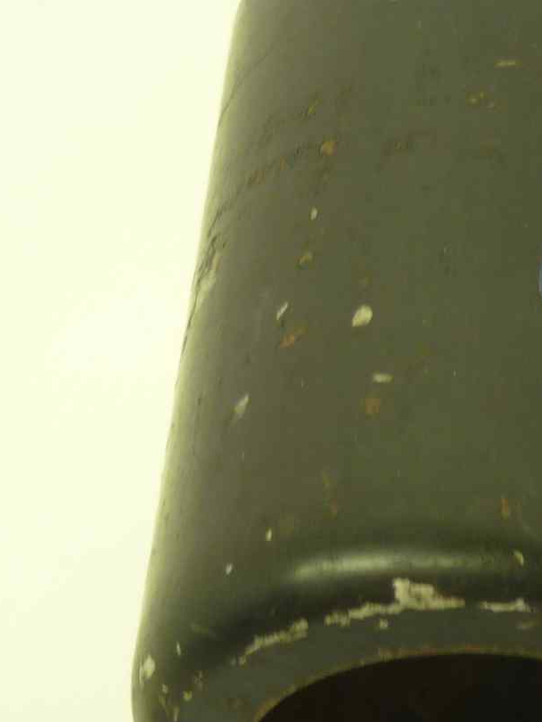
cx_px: 608
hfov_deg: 18.0
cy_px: 584
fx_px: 1648
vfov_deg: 24.3
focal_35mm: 79
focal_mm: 4.1
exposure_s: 1/20
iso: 80
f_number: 3.3
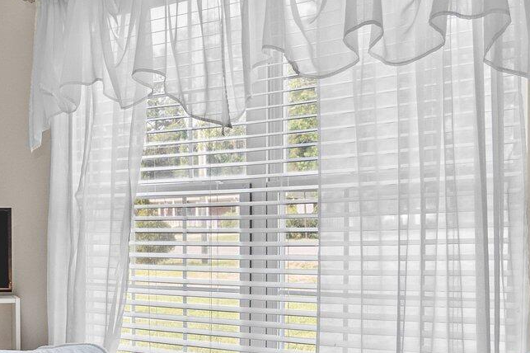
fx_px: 750
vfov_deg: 26.4
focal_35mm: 51
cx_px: -16
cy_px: 212
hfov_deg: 34.8
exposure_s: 1/30
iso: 400
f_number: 4
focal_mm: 16
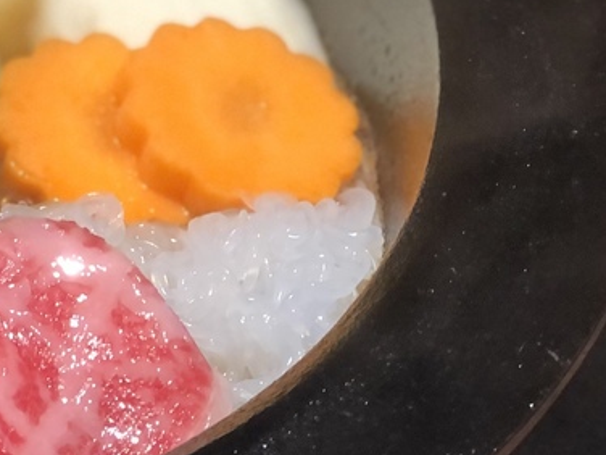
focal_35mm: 212
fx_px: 3711
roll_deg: -2.5
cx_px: -379
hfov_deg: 9.0
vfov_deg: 7.0
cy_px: 79
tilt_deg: -40.2
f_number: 2.8
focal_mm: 6.6
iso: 50
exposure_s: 1/30
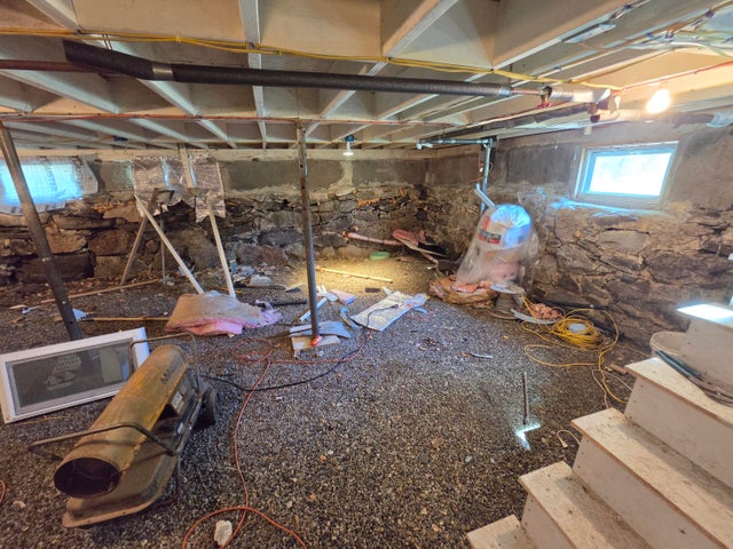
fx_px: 275
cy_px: 274
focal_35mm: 13
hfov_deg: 106.2
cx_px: 366
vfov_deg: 89.9
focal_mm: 2.2
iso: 1000
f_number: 2.2
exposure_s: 1/60
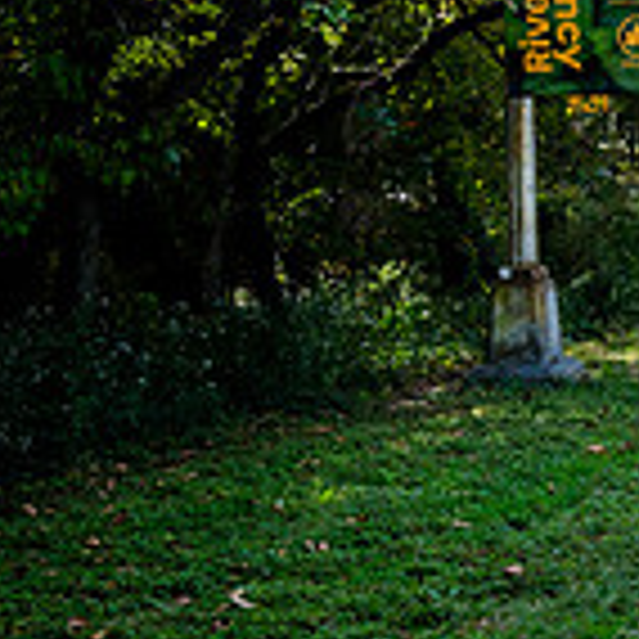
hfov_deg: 13.0
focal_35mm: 119
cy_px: 153
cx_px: 1228
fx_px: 2485
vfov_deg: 14.6
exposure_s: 1/1250
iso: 1000
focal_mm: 34
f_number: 5
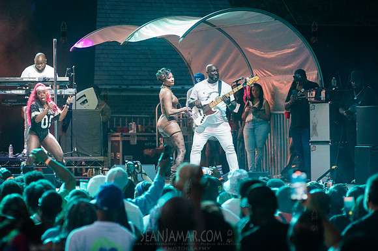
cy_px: 135
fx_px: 2214
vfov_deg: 6.5
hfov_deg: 9.8
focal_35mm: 211
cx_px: 168
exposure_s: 1/320
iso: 6400
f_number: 4.5
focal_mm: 185
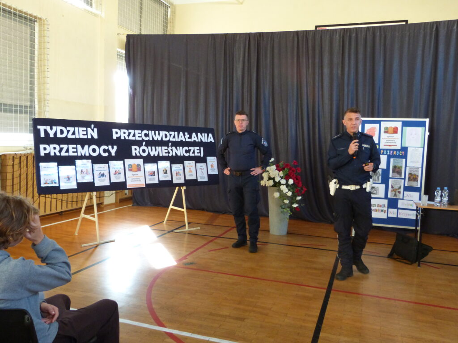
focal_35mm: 30
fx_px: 397
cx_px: 229
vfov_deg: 46.8
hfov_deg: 60.0
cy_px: 172
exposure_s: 1/40
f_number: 2.9
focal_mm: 5.2
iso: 400
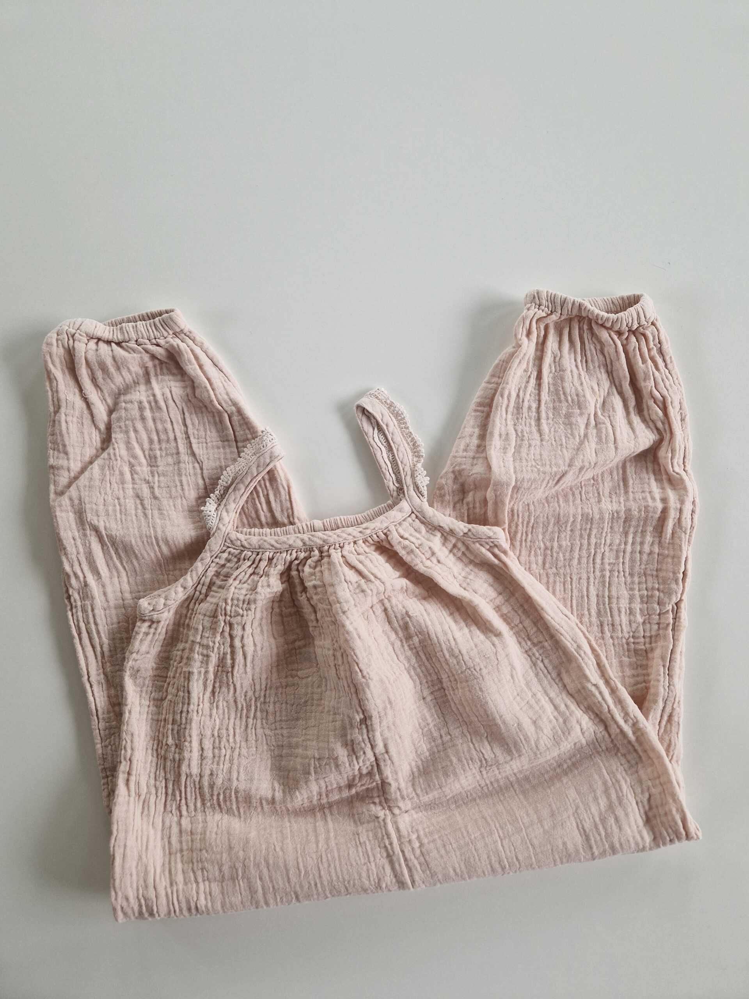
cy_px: 500
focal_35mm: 23
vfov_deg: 73.9
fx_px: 664
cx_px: 374
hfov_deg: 58.9
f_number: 1.8
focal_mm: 5.4
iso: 50
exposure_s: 1/245
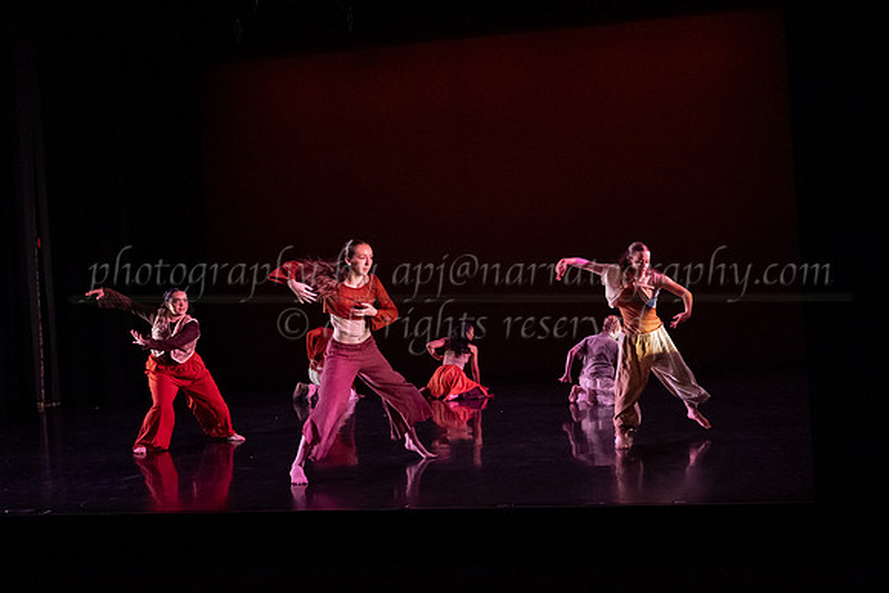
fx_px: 1072
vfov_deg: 30.9
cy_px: 307
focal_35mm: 43
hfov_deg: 44.3
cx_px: 609
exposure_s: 1/400
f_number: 4
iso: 4000
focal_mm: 31.5
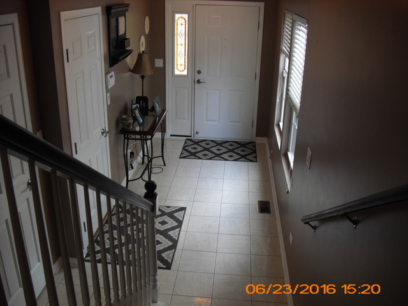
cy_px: 153
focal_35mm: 36
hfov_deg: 51.4
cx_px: 204
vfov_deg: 39.7
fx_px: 424
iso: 160
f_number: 3.1
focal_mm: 6.3
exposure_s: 1/40
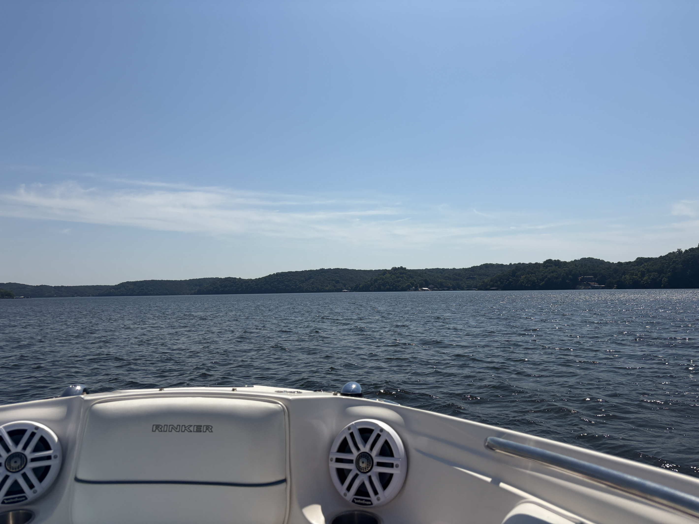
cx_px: 350
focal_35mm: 26
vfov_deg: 53.1
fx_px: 525
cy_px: 262
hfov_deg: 67.3
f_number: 1.6
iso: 50
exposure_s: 1/10101
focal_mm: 5.96
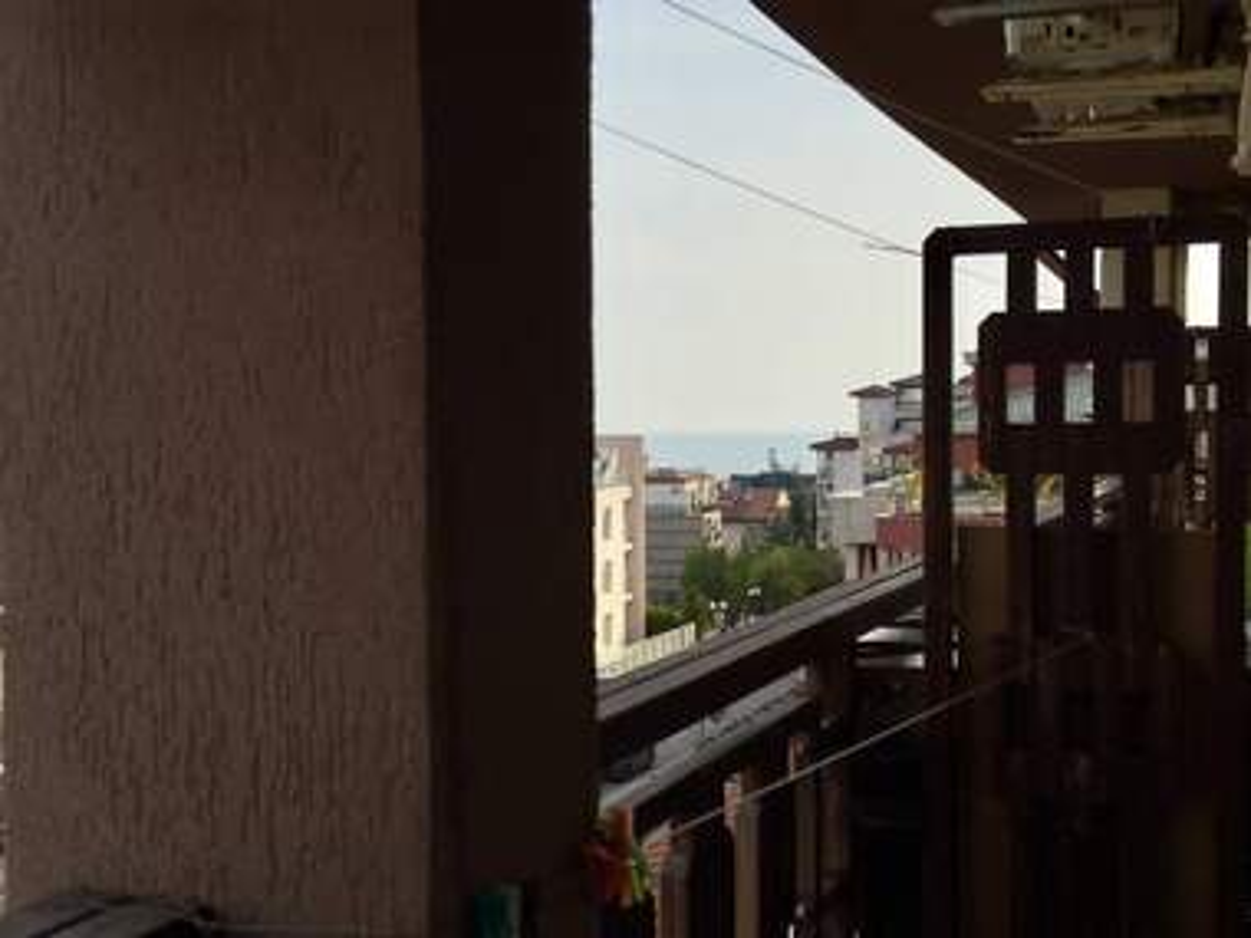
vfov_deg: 30.3
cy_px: 469
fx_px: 1735
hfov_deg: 39.7
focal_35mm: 48
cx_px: 626
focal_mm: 6.76
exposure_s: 1/9009
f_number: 1.78
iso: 64
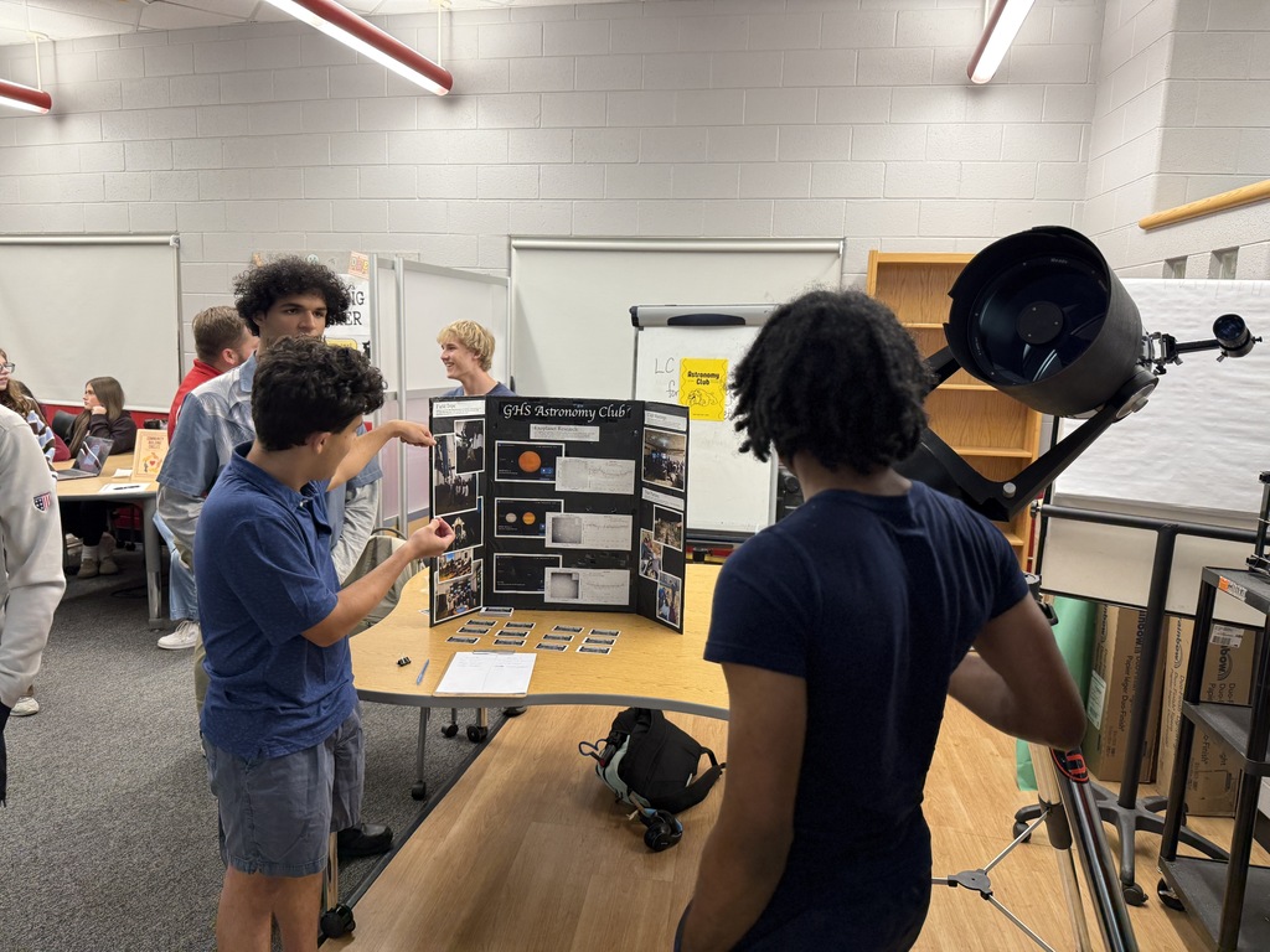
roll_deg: -1.3
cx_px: 635
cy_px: 476
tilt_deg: -8.6
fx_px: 881
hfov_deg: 71.6
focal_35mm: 24
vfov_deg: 56.8
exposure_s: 1/120
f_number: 1.78
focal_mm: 6.76
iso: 160
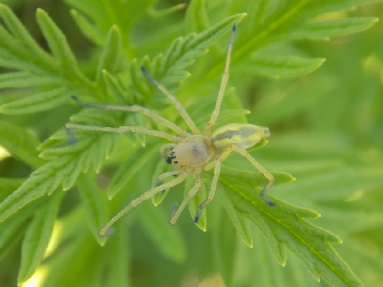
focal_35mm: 107
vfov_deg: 13.8
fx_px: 1184
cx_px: 192
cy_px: 144
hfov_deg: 18.4
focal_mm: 19.1
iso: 80
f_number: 4.7
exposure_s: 1/50
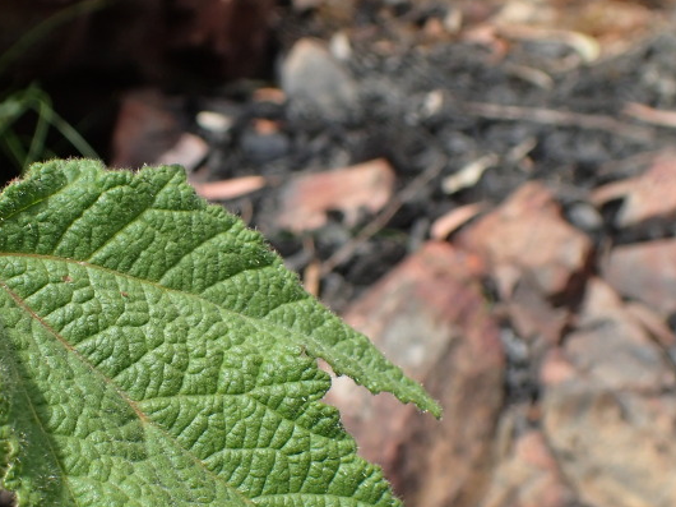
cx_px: 151
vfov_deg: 25.1
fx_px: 1132
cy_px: 324
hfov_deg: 32.5
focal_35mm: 58
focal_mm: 5.5
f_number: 3.2
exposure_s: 1/800
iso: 100
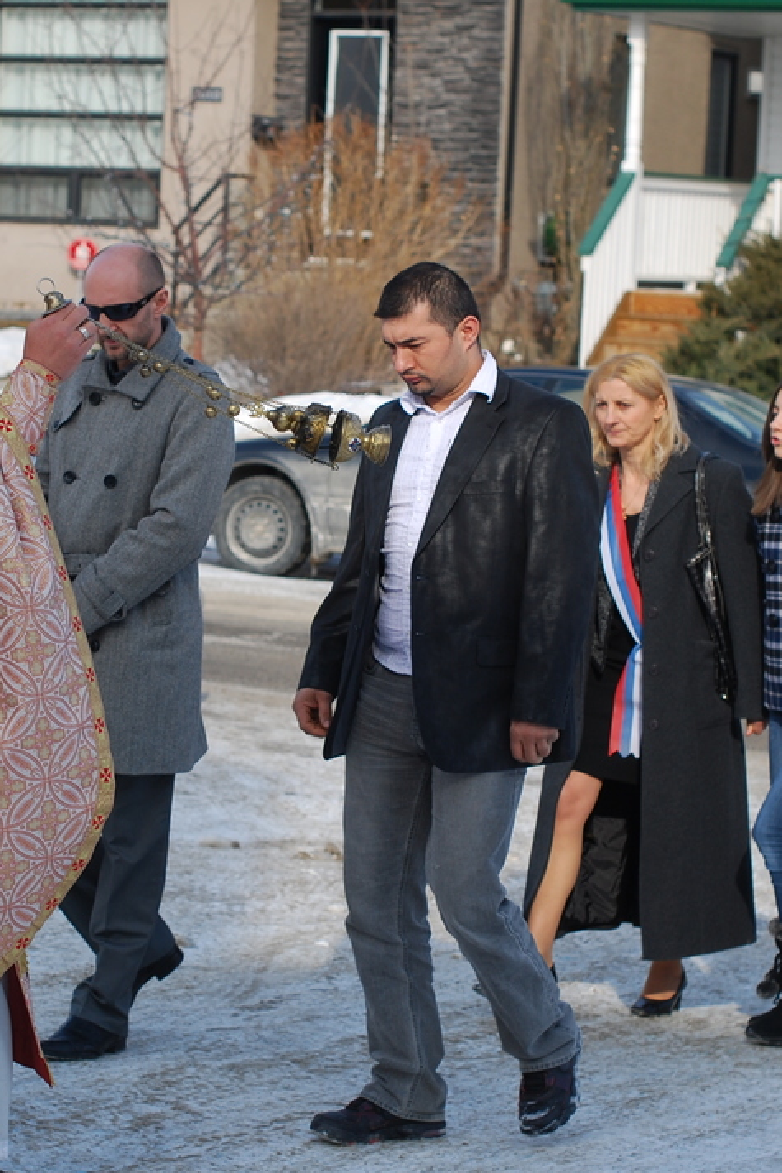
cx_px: 217
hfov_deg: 12.1
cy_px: 583
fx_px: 3683
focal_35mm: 113
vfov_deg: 18.1
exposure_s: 1/500
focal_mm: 50
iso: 100
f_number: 4
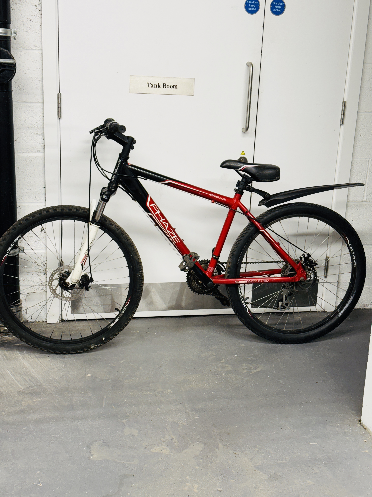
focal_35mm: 48
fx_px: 688
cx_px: 186
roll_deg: -3.0
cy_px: 248
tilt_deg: -15.5
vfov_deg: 39.7
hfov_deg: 30.3
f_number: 1.78
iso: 80
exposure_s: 1/50
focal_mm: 6.76
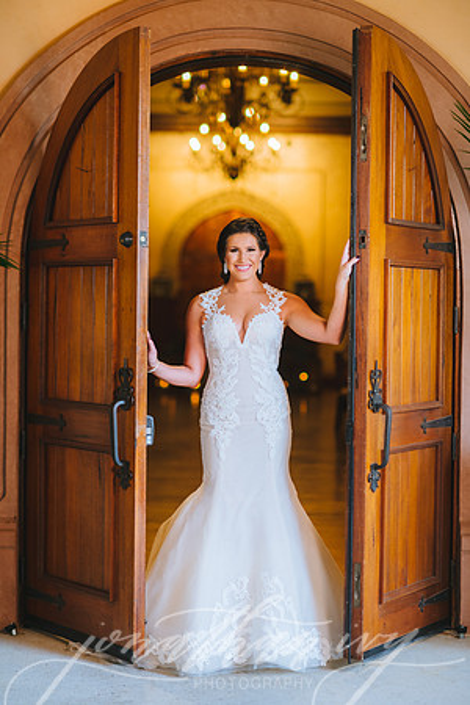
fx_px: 1664
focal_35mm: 85
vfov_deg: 23.9
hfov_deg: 16.1
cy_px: 352
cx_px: 235
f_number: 2
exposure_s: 1/125
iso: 250
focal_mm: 85
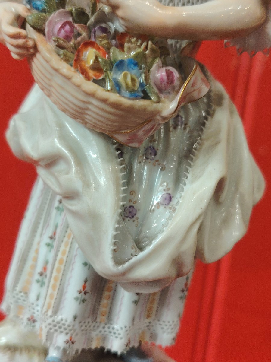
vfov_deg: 39.7
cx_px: 136
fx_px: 501
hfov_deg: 30.3
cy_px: 181
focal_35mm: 48
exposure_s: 1/33.3
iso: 650
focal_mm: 5.25
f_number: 4
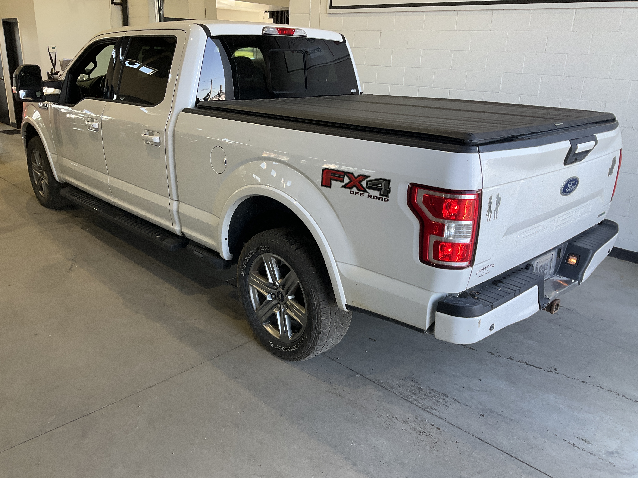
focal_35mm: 29
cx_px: 319
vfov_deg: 48.2
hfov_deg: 61.7
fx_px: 534
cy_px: 239
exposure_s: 1/120
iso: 40
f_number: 1.8
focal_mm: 3
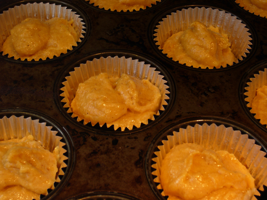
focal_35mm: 84
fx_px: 648
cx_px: 134
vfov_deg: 17.6
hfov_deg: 23.3
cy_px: 100
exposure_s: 1/25
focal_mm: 13.9
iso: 100
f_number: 4.4
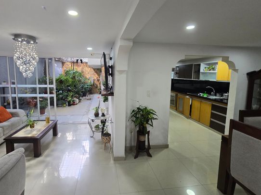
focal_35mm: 16
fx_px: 121
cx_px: 118
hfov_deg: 94.3
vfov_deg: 77.8
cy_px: 87
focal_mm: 2.2
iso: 160
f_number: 2.2
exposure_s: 1/60
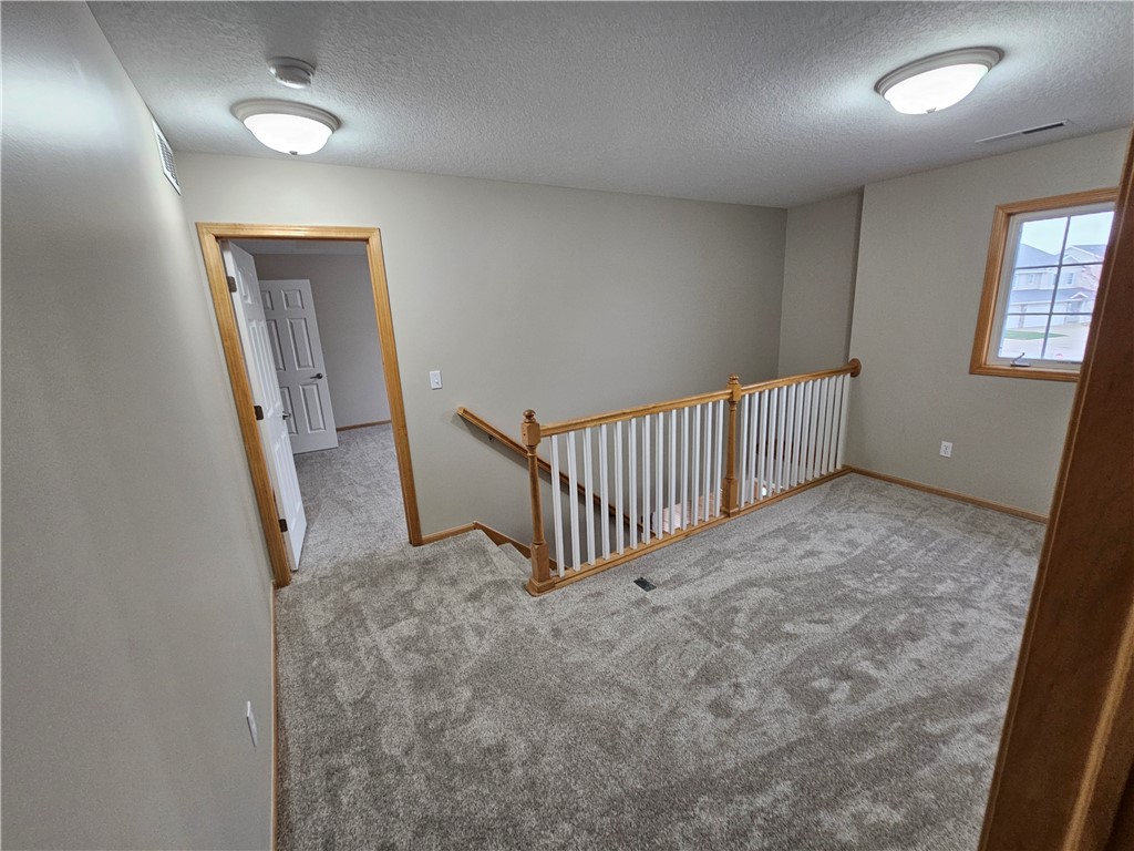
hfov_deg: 106.2
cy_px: 426
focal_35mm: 13
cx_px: 567
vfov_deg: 89.9
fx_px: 426
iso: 250
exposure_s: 1/60
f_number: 2.2
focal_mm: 2.2
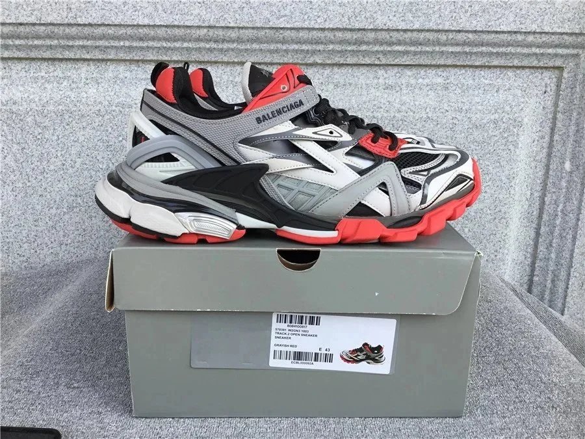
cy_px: 220
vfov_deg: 45.4
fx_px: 524
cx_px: 292
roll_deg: -1.0
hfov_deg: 58.4
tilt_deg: -15.6
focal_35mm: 31
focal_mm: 3.3
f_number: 2.4
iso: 25
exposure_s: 1/350
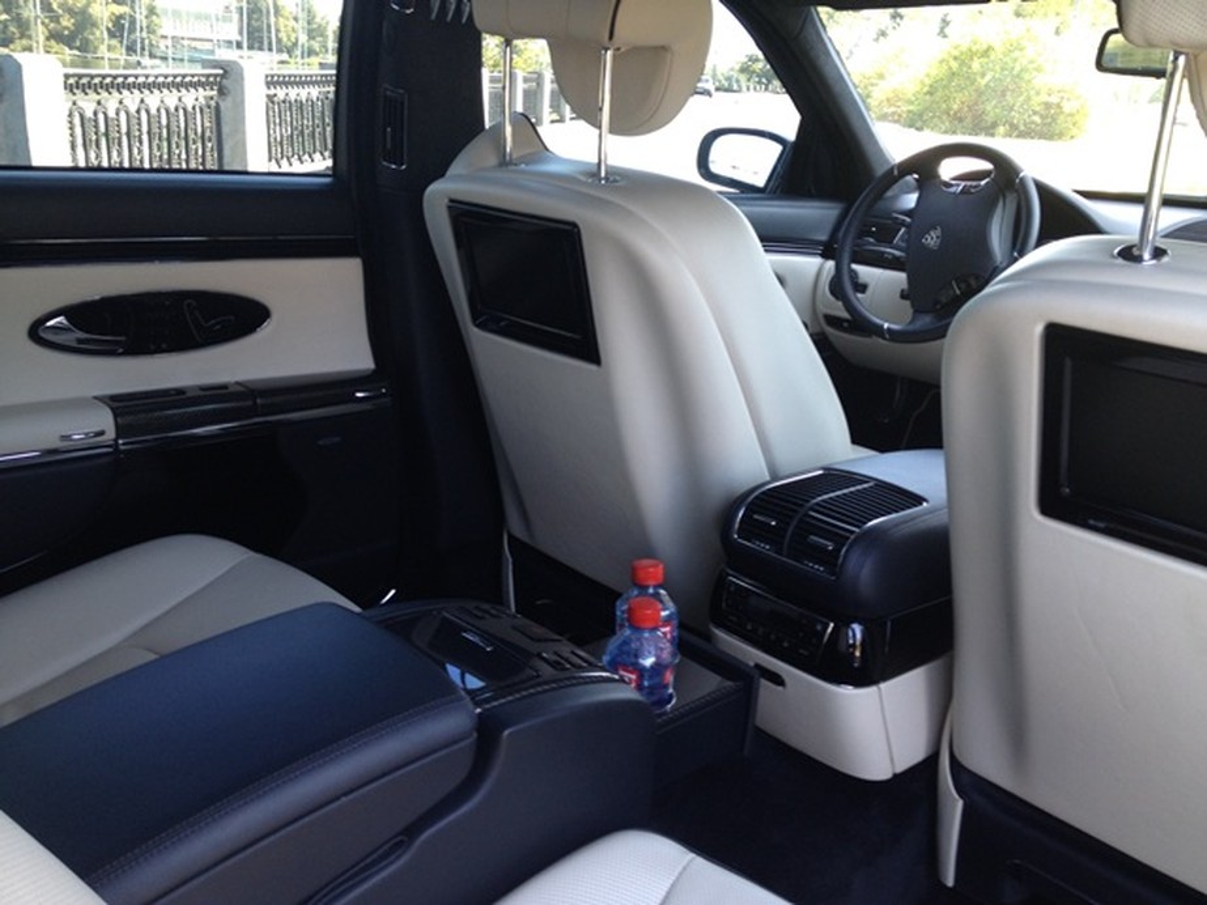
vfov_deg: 40.7
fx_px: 1220
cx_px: 604
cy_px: 452
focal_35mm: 35
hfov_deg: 52.6
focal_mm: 4.28
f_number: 2.4
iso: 50
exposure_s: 1/30
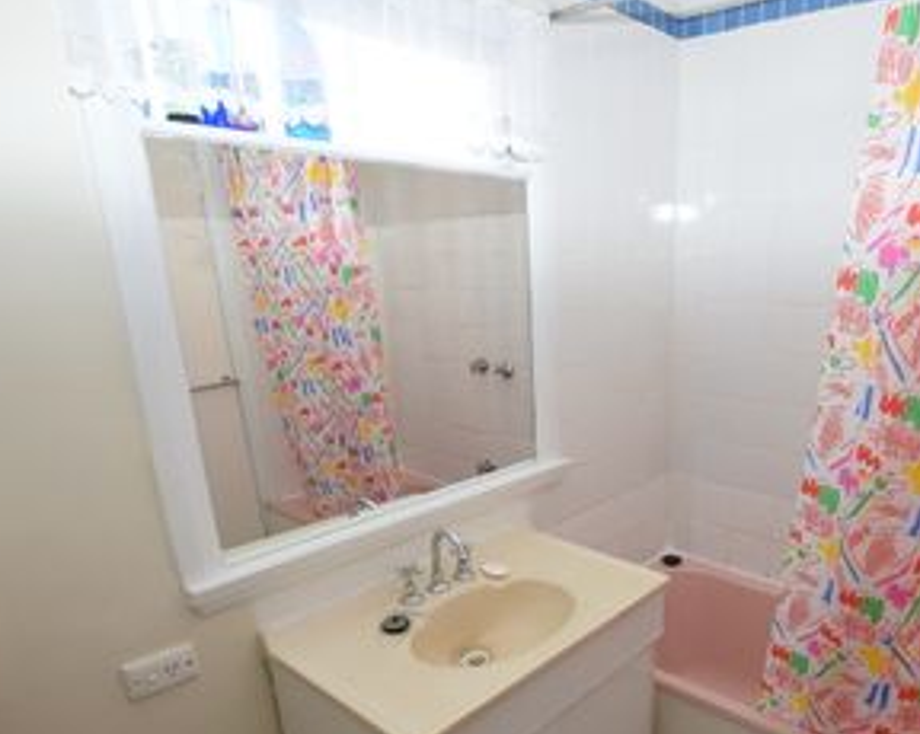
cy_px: 483
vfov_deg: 59.6
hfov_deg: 70.9
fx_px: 626
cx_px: 597
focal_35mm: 23
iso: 800
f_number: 4.5
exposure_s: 1/80
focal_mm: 10
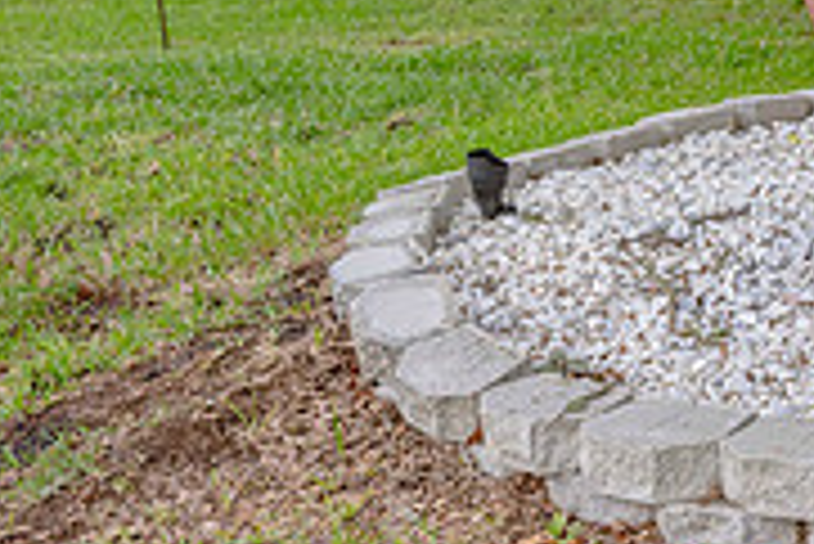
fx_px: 2104
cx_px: 1223
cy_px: -70
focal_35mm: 93
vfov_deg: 14.4
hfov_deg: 19.2
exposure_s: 1/500
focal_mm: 29
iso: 800
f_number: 5.6
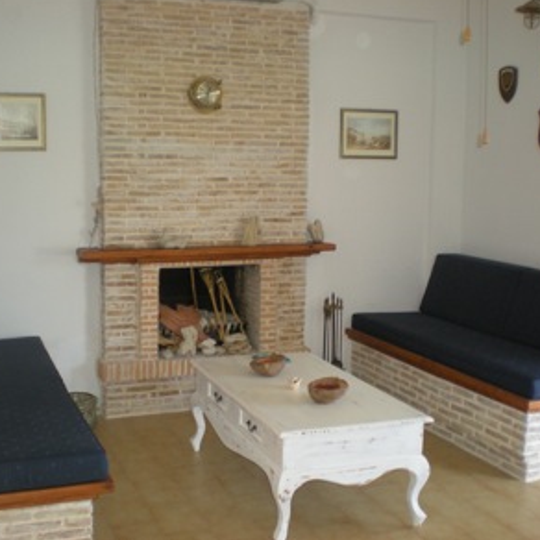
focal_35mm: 46
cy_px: 268
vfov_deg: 36.8
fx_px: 812
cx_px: 253
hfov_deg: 36.8
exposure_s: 1/30
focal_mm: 6.3
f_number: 3.1
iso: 191
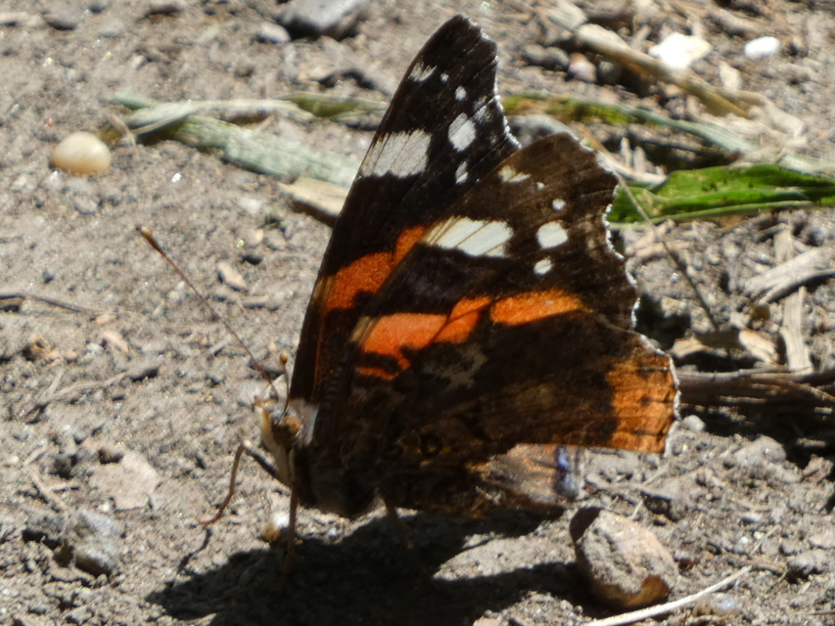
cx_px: 418
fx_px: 22847
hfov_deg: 2.1
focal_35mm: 947
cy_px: 313
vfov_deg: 1.6
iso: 80
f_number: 5.6
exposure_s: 1/125
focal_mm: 169.6
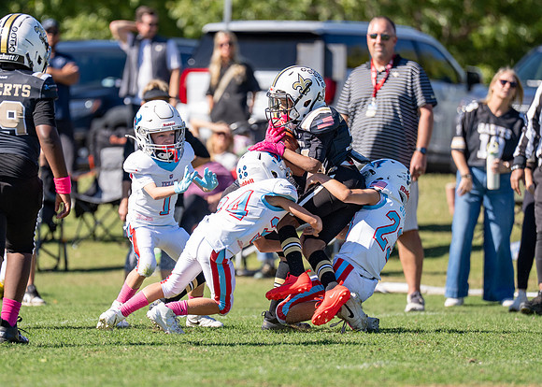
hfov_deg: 5.4
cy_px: 210
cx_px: 238
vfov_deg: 3.8
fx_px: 5771
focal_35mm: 375
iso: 160
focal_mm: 200
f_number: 2.8
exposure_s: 1/2000
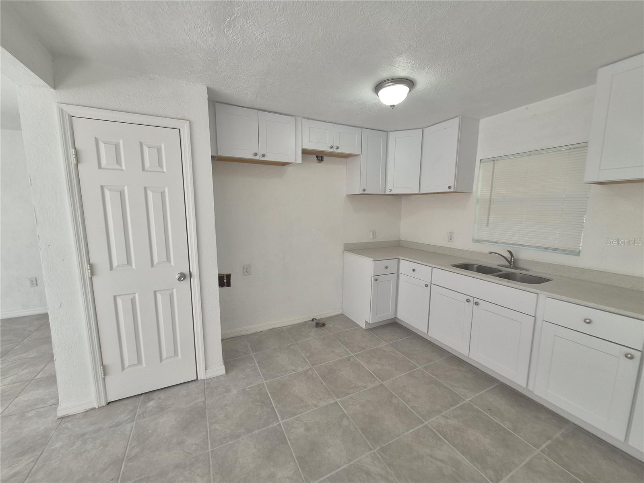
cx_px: 322
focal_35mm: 13
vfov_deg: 89.9
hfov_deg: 106.2
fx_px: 242
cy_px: 242
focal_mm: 1.74
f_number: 2.2
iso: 80
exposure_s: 1/120
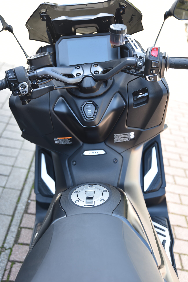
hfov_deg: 29.9
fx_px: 352
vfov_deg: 43.6
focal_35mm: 45
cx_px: 94
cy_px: 141
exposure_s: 1/60
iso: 100
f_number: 3.2
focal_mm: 45
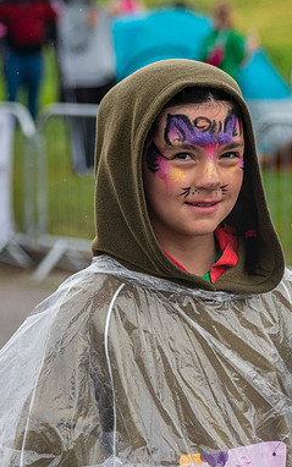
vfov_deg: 12.2
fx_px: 2188
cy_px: 161
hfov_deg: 7.6
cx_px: 176
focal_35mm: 172
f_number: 4
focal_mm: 85
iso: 1600
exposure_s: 1/2500
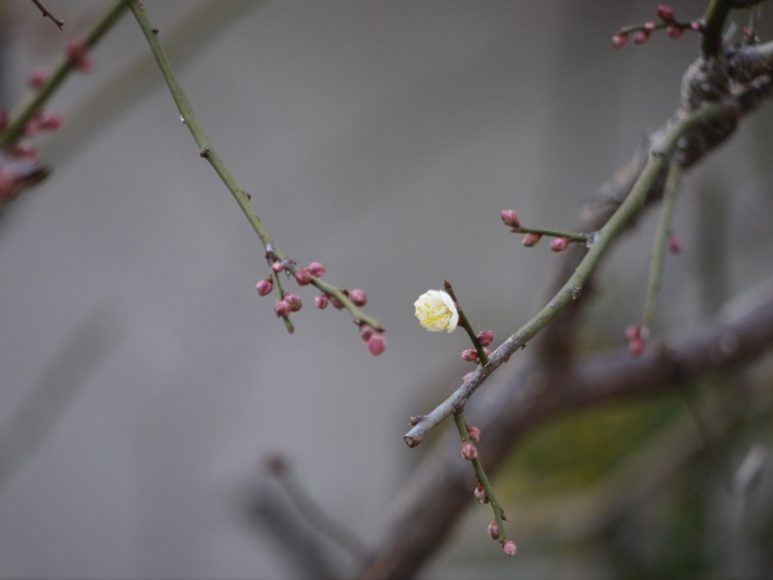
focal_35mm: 400
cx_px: 386
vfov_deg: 3.7
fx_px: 8932
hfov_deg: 5.0
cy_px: 290
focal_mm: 200
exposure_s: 1/250
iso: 800
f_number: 5.6
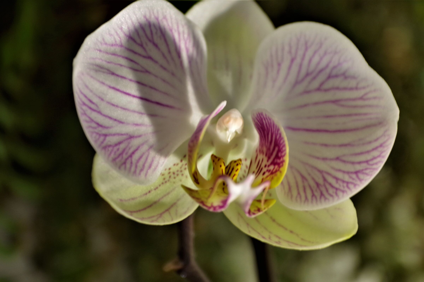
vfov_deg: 14.5
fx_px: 1112
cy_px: 141
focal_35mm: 94
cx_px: 212
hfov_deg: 21.6
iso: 800
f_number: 4
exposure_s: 1/8
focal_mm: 63
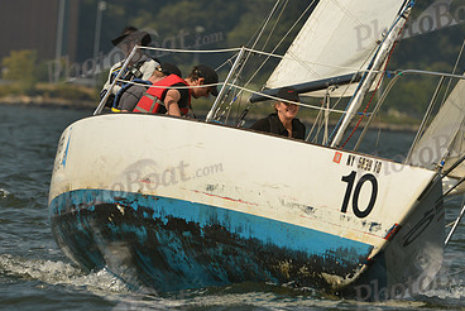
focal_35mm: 630
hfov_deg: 3.3
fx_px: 8144
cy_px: 102
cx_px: 289
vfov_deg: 2.2
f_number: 8
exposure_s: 1/1250
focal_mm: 400
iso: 320
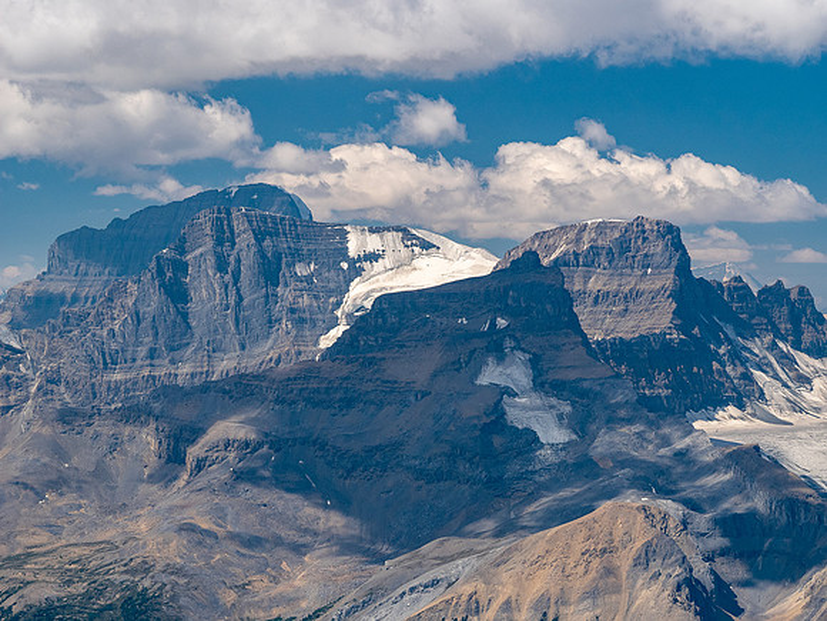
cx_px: 414
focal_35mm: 156
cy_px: 310
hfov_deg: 12.7
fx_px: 3727
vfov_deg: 9.5
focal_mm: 78
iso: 200
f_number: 8
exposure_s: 1/320
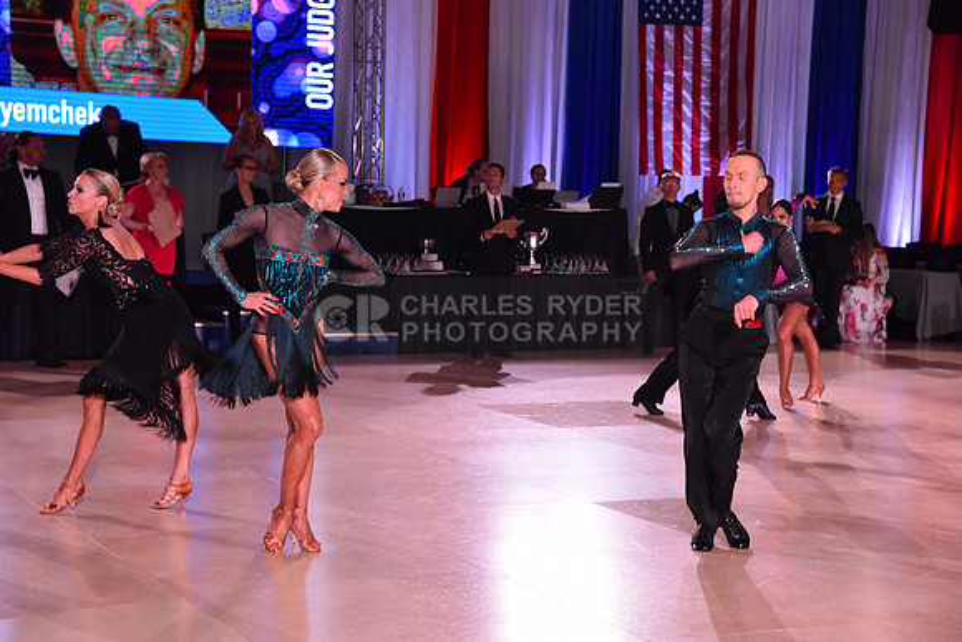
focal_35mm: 66
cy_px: 321
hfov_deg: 30.5
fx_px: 1764
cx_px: 481
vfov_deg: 20.6
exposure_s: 1/320
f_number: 7.1
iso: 2500
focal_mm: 66
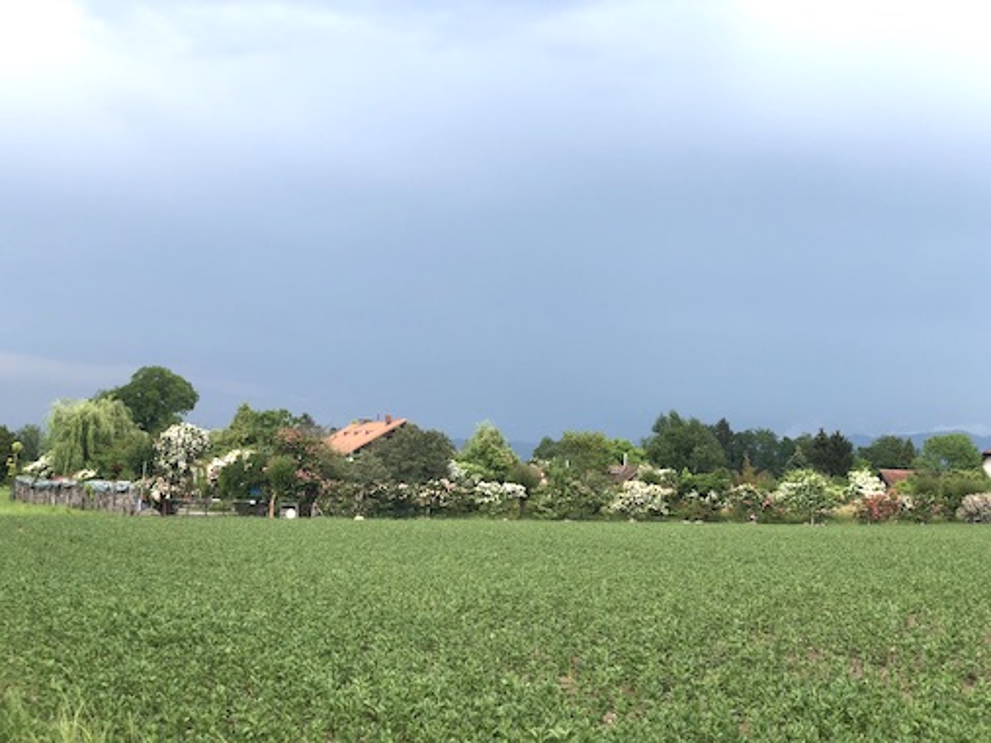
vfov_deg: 28.0
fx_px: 1488
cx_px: 496
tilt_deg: +2.9
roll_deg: -1.4
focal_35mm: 52
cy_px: 372
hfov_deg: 36.8
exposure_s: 1/470
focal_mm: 6
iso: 16
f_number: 2.4
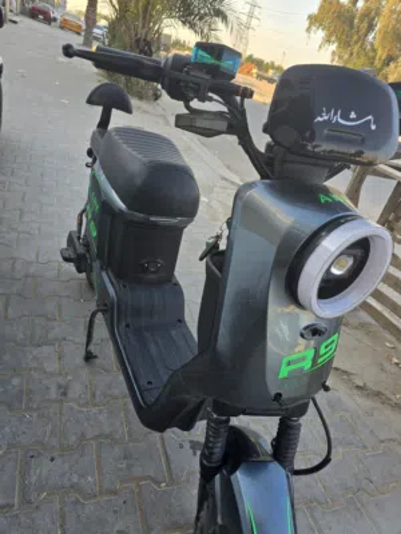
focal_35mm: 23
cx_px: 200
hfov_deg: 58.9
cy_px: 267
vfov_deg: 73.9
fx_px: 355
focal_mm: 6.3
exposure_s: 1/180
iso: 16
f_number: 1.7
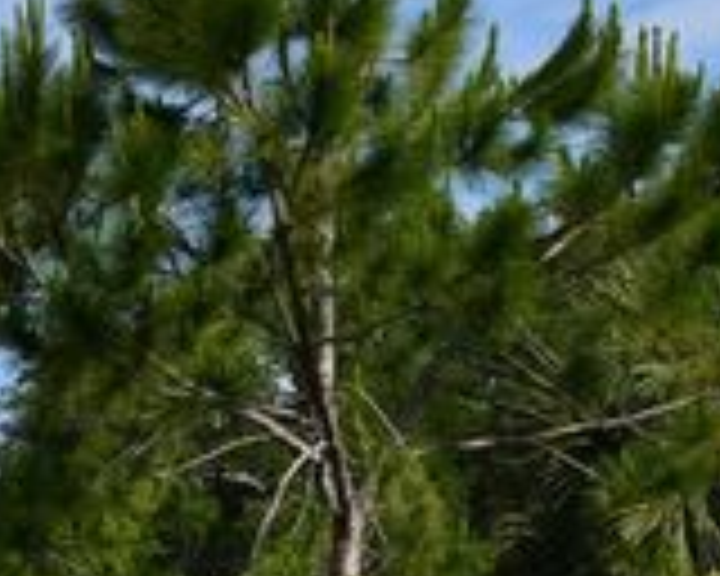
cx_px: -585
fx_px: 4155
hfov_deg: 9.4
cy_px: 765
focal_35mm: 195
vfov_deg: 7.8
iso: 100
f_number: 9
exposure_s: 1/320
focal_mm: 26
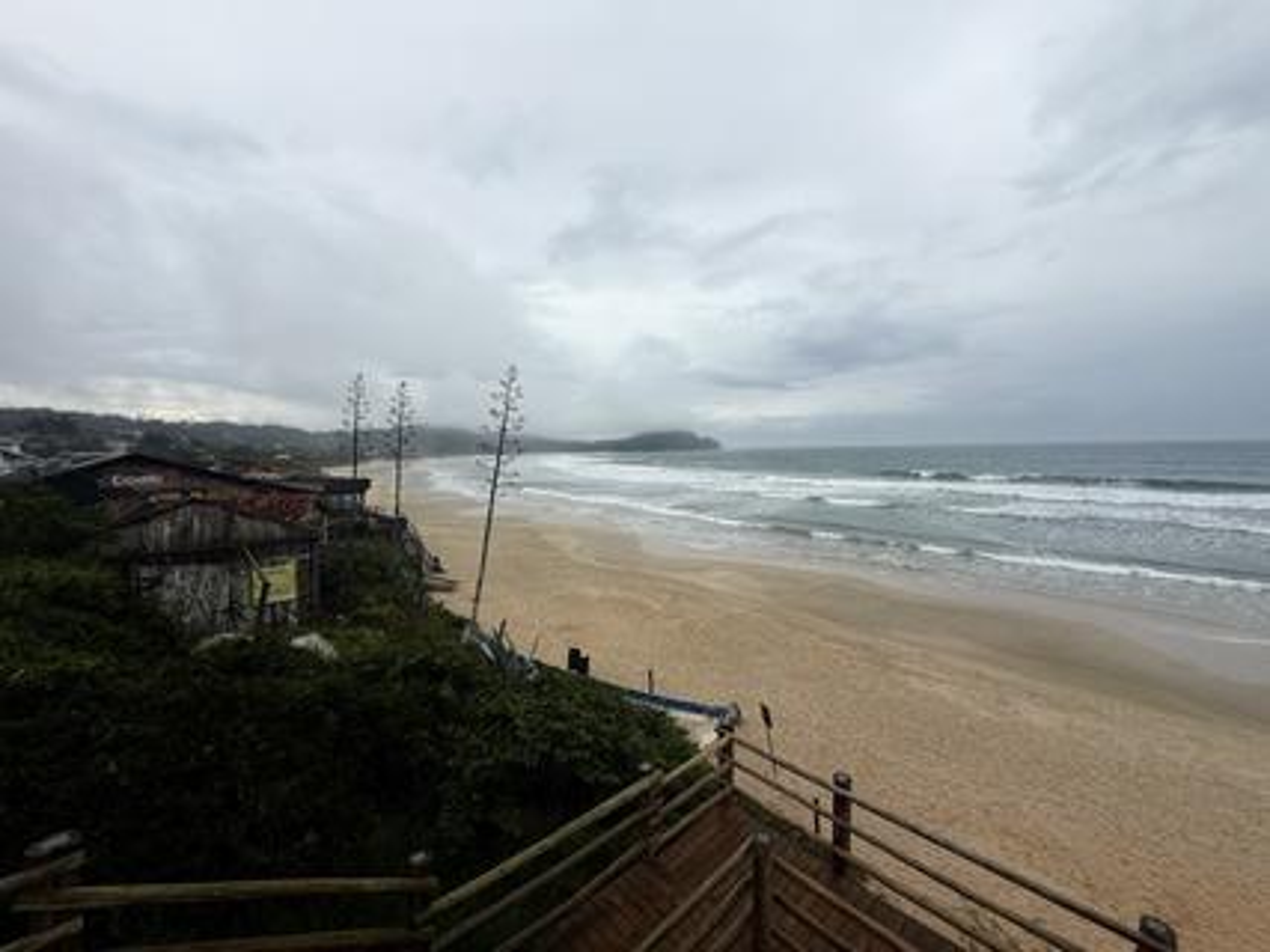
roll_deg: +1.0
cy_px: 476
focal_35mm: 14
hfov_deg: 102.1
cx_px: 635
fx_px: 513
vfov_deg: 85.6
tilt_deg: -2.2
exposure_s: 1/1017
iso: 50
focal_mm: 2.22
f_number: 2.2
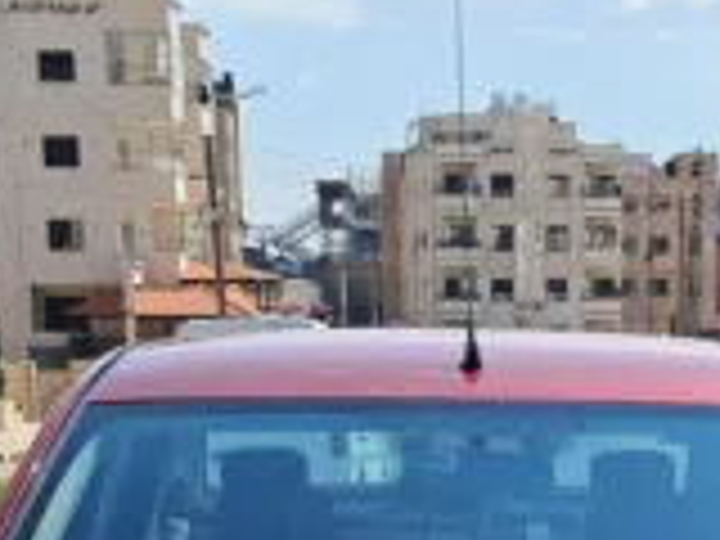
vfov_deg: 12.4
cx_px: 549
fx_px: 2246
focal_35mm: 108
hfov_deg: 18.1
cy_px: 1017
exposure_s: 1/833
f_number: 1.8
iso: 50
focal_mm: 4
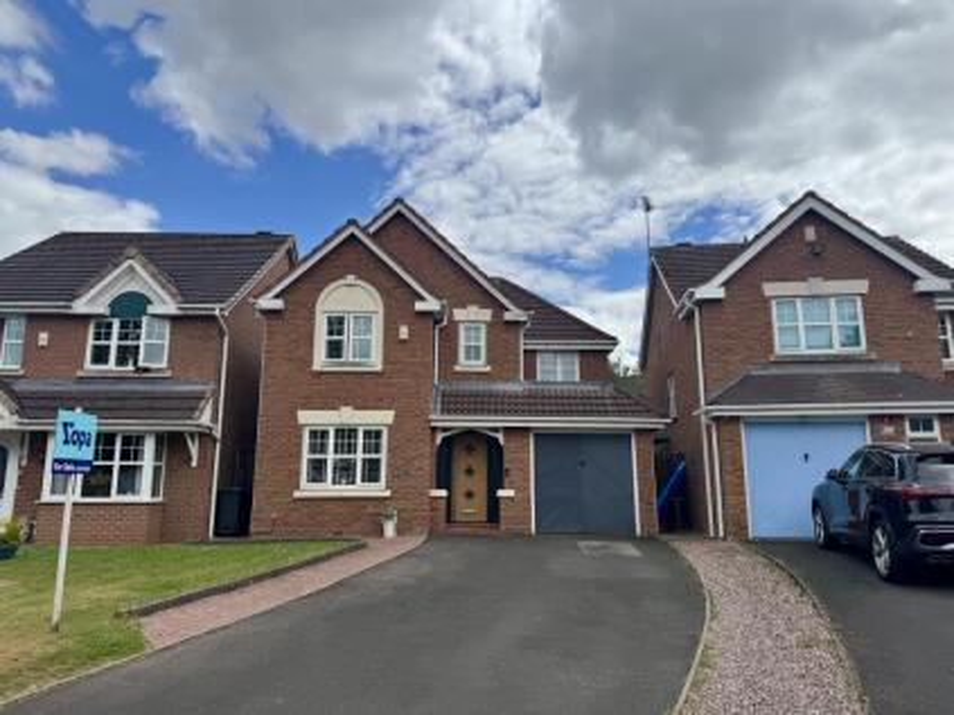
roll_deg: -0.8
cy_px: 358
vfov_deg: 56.8
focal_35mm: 24
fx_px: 661
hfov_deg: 71.6
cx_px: 477
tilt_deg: +11.0
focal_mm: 6.76
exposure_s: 1/7092
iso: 80
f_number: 1.78
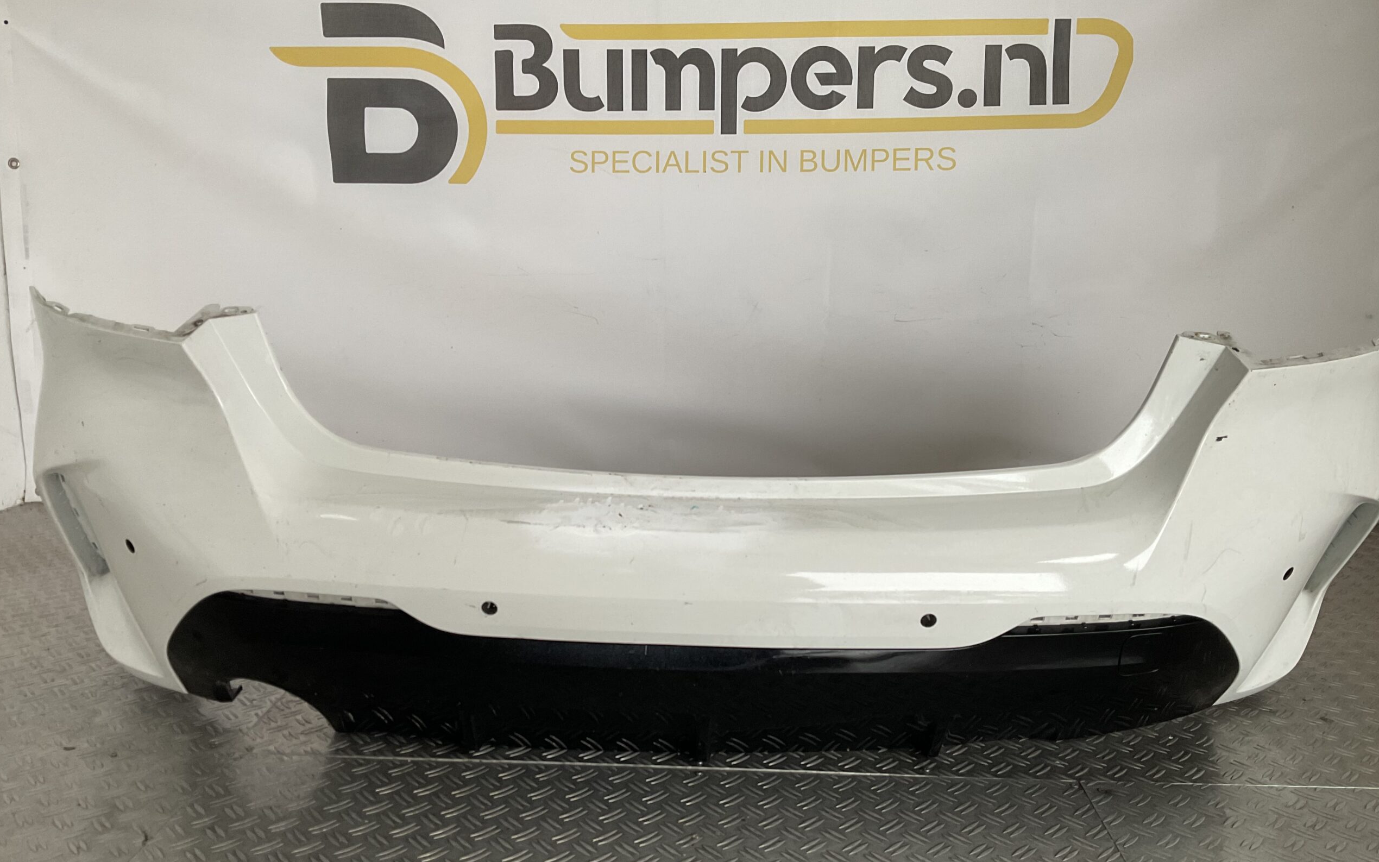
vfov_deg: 40.6
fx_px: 1165
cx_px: 690
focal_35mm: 31
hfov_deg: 61.2
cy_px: 450
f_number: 1.8
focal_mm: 3
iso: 50
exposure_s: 1/100
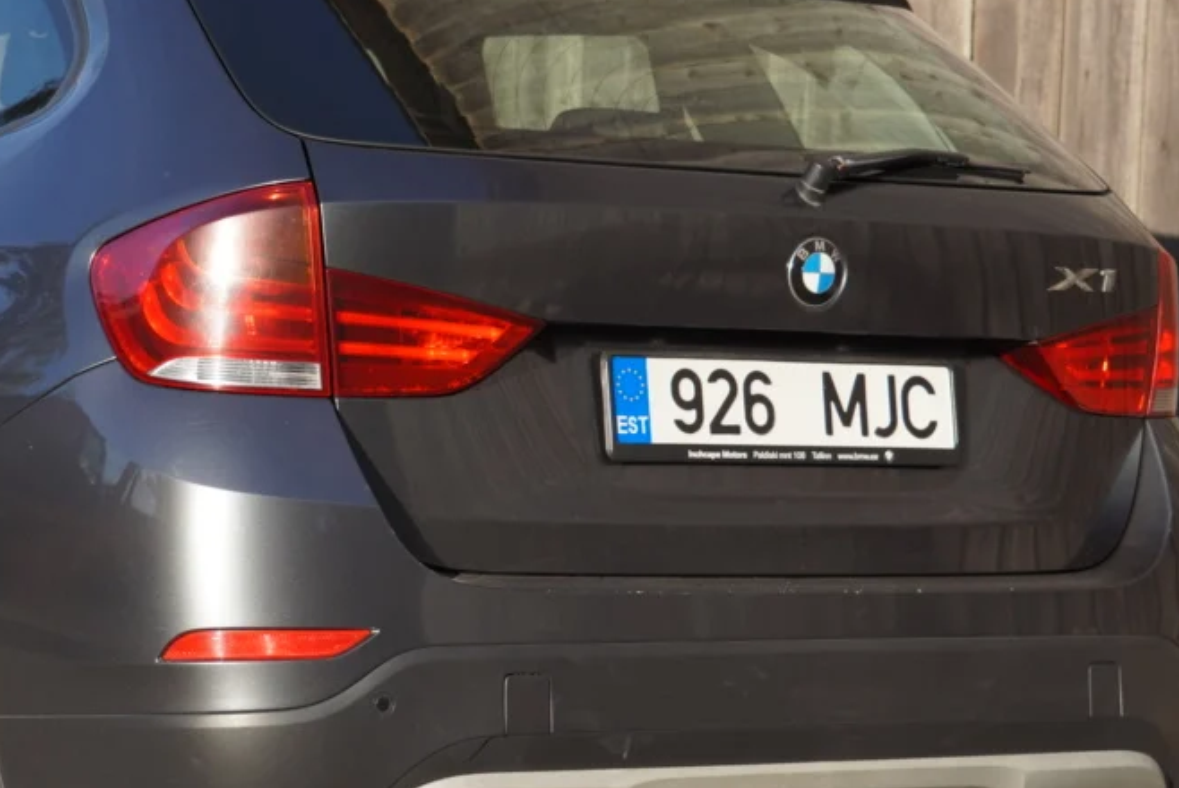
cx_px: 247
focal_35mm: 113
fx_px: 3704
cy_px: 369
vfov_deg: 12.1
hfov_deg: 17.9
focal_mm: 46
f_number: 4
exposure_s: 1/1000
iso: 250
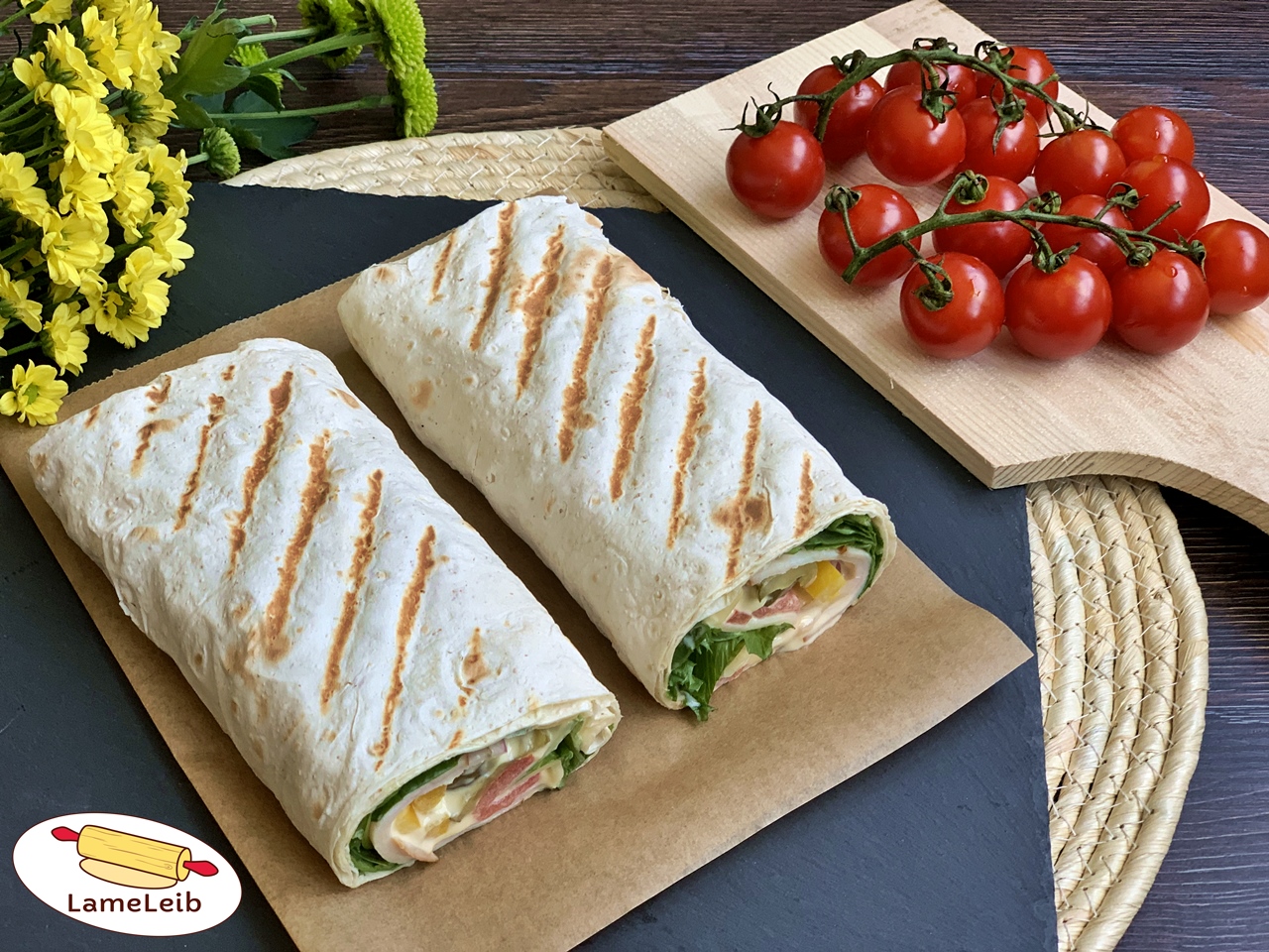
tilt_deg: -46.7
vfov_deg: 28.0
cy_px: 476
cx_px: 634
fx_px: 1906
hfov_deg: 36.8
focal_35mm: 52
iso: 50
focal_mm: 6
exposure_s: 1/122
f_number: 2.4
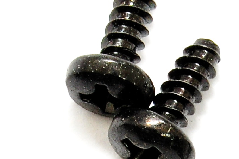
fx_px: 11299
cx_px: 187
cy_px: 250
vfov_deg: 0.8
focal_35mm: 1704
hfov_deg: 1.2
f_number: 20
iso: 400
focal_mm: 180
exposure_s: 1/60
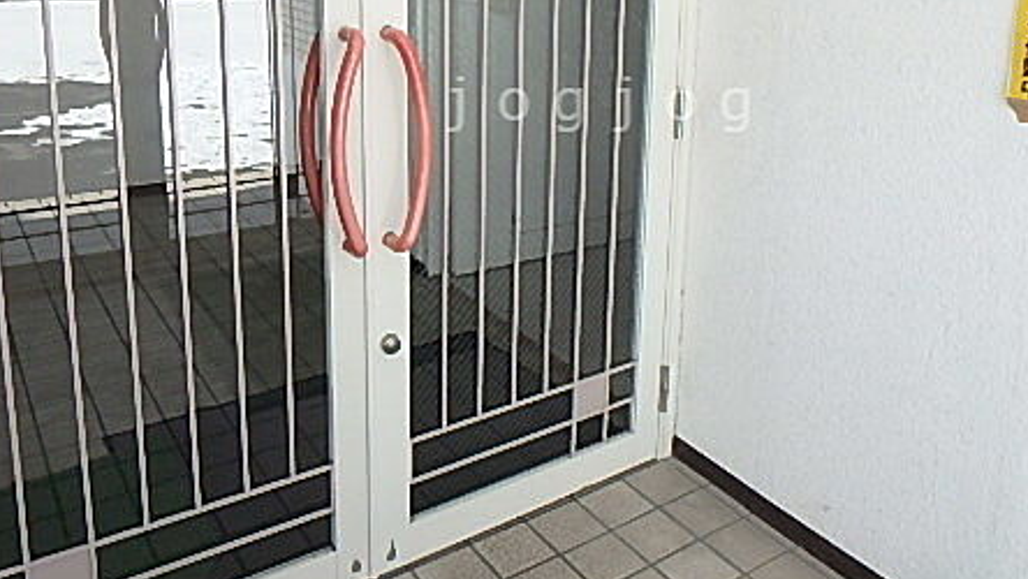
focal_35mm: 33
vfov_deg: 34.4
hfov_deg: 59.1
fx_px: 900
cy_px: 104
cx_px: 604
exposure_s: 1/250
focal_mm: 3.7
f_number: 3.5
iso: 320
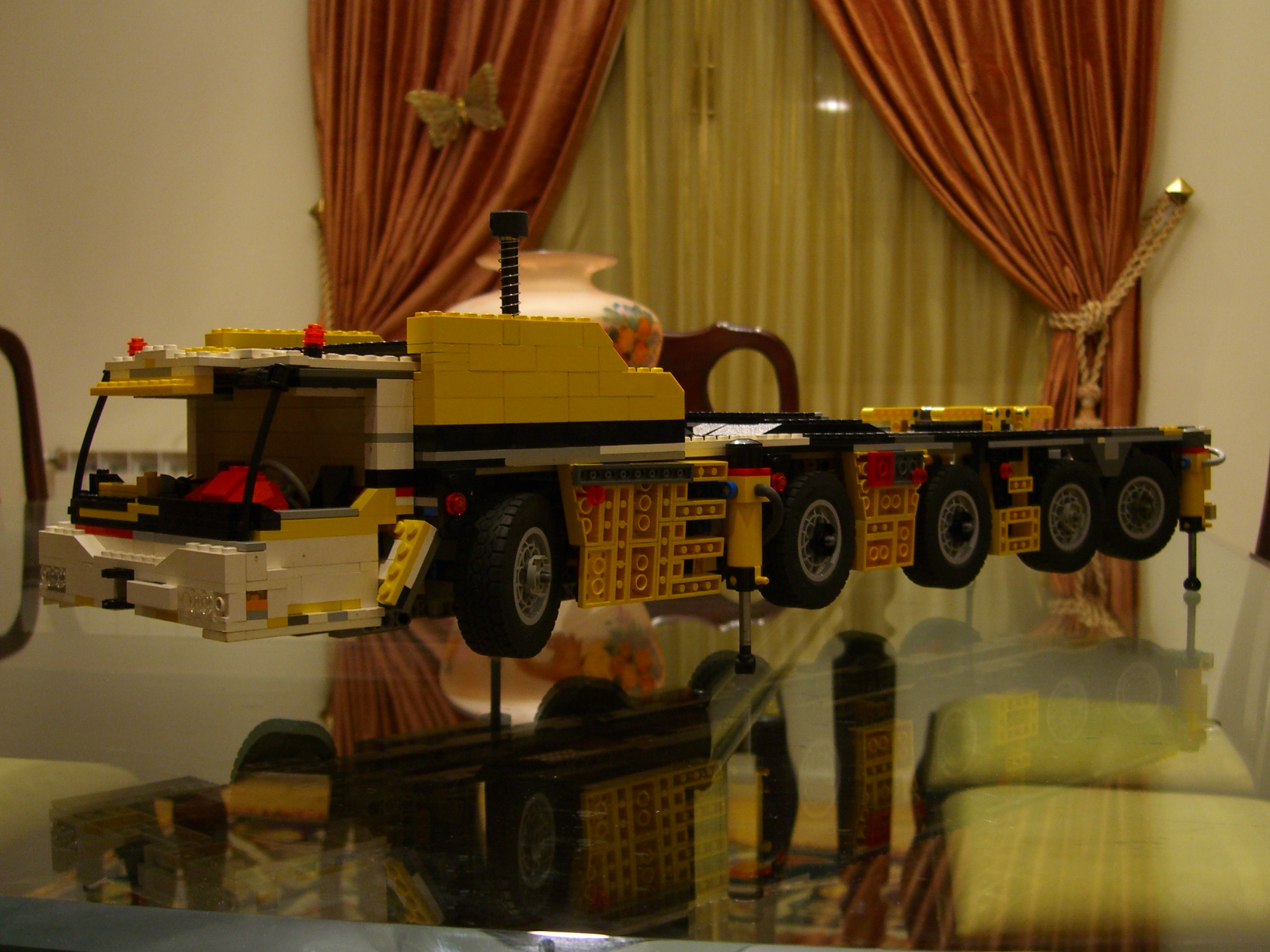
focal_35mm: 43
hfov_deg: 43.8
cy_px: 506
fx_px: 1577
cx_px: 665
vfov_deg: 33.6
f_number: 2.8
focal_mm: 7.9
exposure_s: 1/8
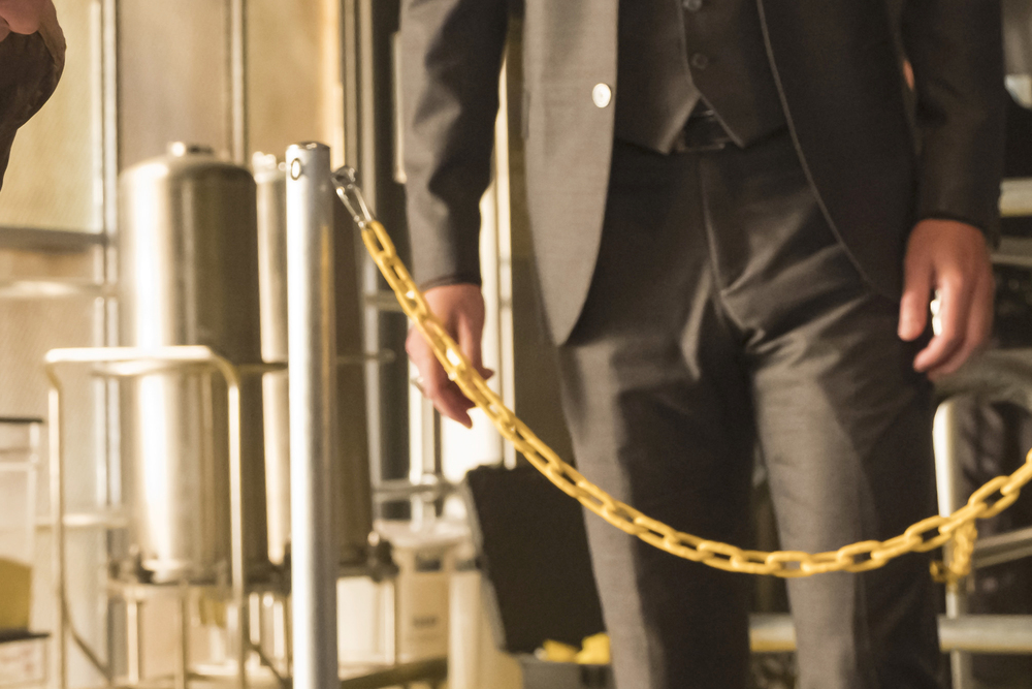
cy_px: 188
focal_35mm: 111
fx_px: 3182
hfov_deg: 18.3
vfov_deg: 12.3
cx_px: 226
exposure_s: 1/125
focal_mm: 24.9
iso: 2500
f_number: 3.2
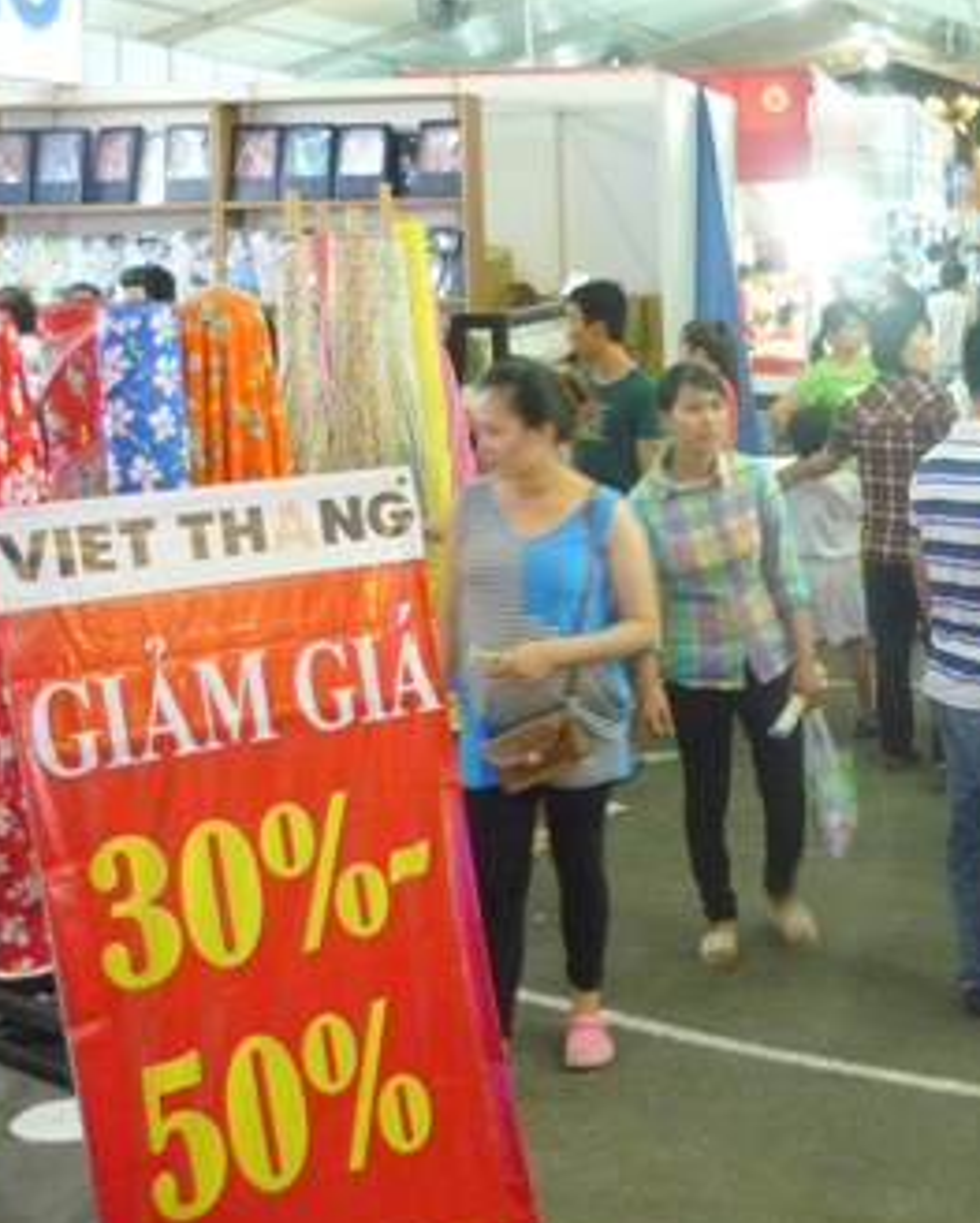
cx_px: 928
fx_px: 1955
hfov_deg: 26.9
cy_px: 494
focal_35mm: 54
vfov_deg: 34.6
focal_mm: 5.5
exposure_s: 1/20
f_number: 2.8
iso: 400
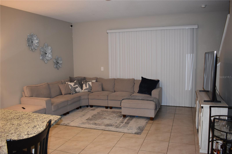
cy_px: 77
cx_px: 116
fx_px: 193
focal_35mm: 30
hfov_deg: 61.9
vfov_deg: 43.6
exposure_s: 1/60
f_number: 3.5
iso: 900
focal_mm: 20
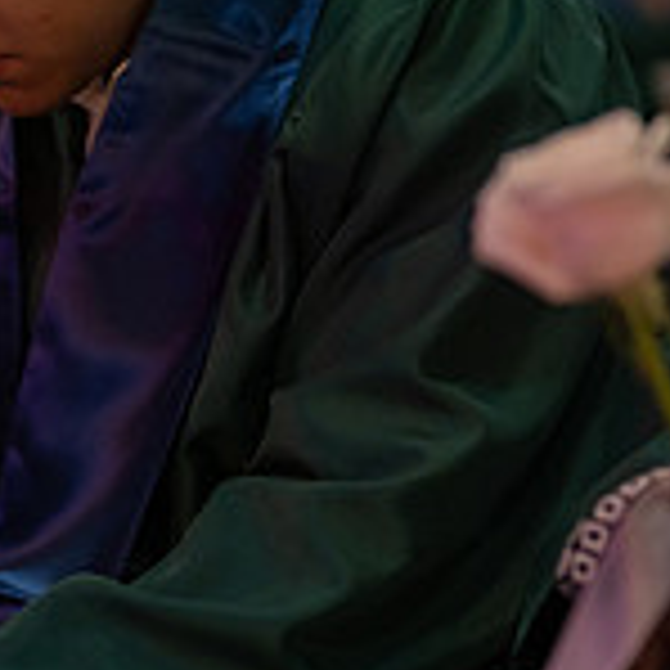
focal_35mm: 179
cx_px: 175
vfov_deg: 9.8
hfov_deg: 9.8
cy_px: 220
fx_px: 3920
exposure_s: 1/400
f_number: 1.2
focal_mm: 50
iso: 1000
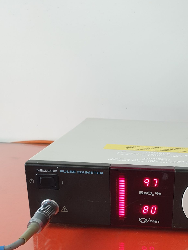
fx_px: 311
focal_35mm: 43
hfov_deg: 32.5
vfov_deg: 42.7
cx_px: 154
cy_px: 183
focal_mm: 4.3
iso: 200
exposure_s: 1/50
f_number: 2.4
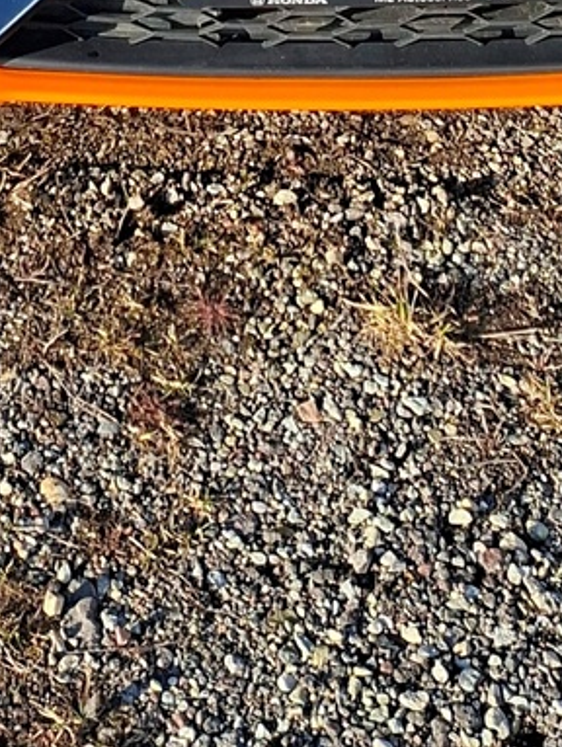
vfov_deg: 17.0
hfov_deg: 15.4
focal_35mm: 96
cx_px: 258
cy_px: -575
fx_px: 2075
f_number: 1.8
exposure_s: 1/1190
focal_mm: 5.54
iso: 50
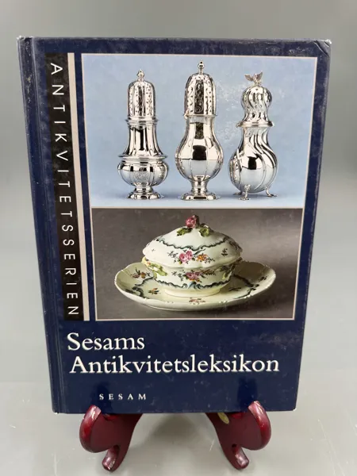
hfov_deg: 56.8
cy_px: 238
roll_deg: +1.7
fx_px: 330
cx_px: 178
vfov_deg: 71.6
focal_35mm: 24
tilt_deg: -29.0
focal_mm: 6.76
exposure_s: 1/100
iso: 64
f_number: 1.78
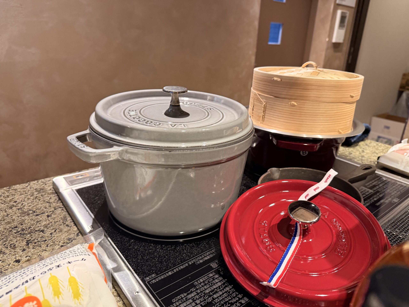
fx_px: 284
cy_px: 154
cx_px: 204
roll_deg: -3.8
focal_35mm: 24
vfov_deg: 56.8
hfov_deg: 71.6
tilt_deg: -20.9
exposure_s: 1/60
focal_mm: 6.76
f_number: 1.78
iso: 320
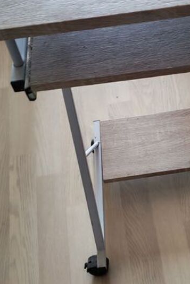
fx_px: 554
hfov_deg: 19.2
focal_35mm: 70
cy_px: 180
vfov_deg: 28.7
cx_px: 161
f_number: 1.9
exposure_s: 1/50
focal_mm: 6.12
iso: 1600
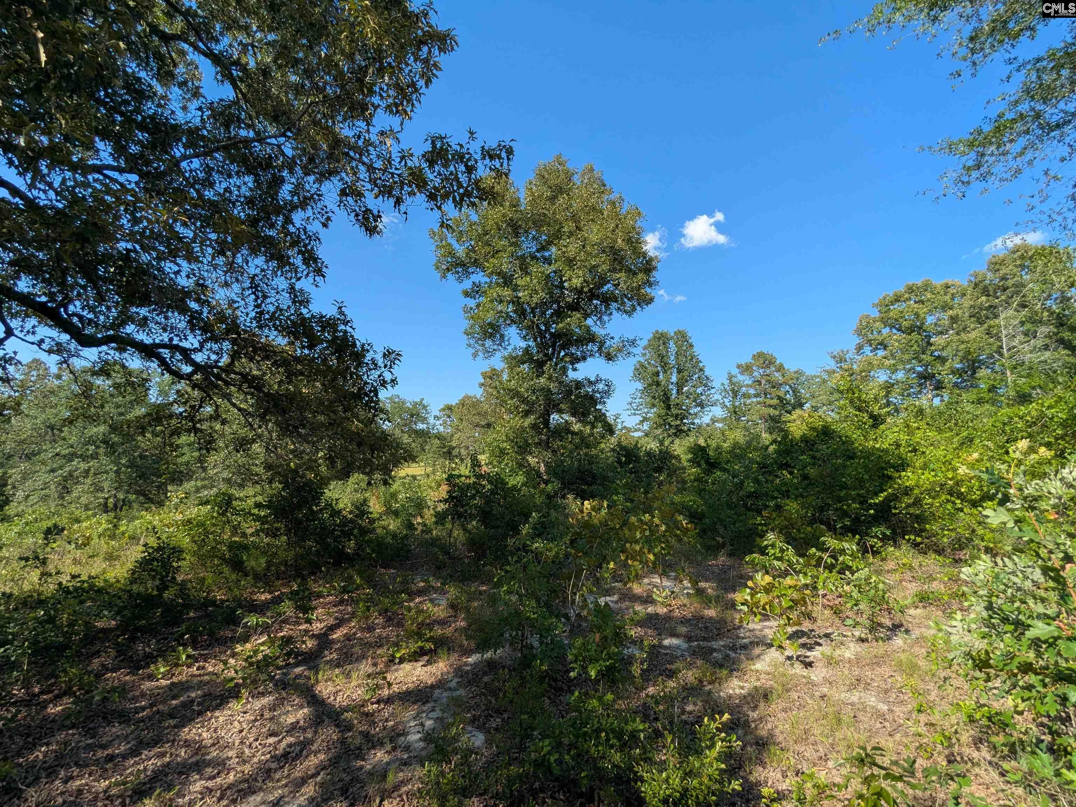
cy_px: 404
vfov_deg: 78.1
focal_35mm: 16
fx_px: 497
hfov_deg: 94.5
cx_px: 538
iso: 49
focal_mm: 2.35
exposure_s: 1/949
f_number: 2.2
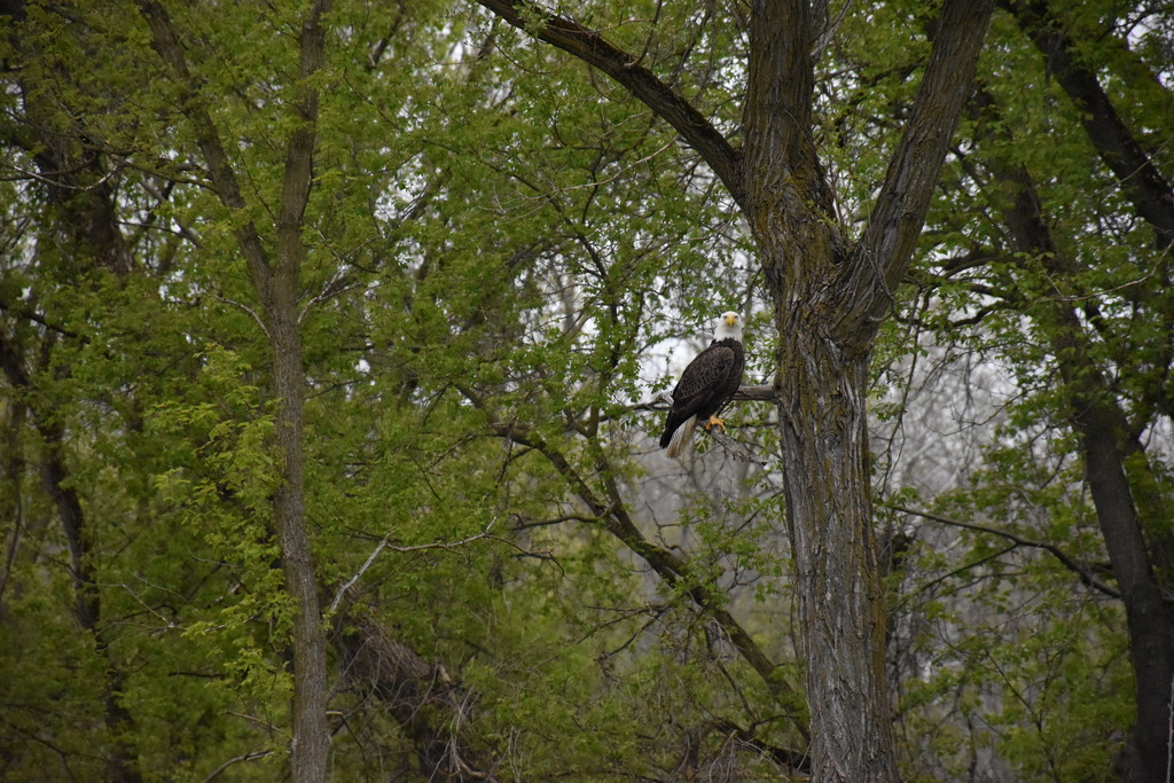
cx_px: 587
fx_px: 6849
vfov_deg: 6.5
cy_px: 392
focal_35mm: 210
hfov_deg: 9.8
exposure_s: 1/1000
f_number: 5.6
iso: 5000
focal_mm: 140
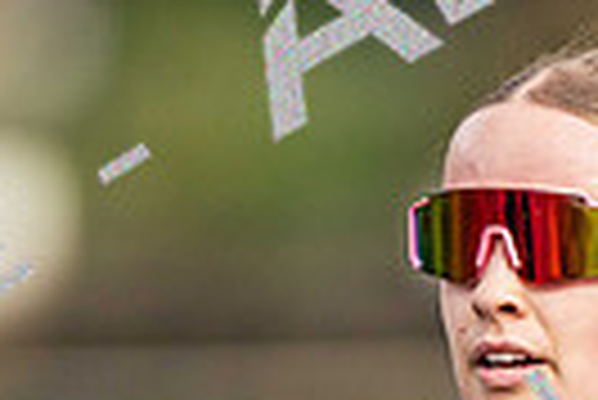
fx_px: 43618
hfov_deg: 0.8
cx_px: 504
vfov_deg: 0.5
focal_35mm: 2623
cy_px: 798
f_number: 4
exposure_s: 1/2500
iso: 400
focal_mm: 600
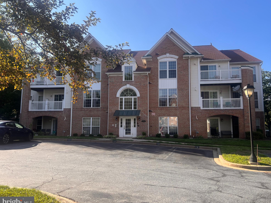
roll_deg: +0.2
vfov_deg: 51.4
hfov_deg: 65.3
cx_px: 141
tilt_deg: +6.5
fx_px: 211
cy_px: 102
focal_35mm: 27
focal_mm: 5.7
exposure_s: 1/1621
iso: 50
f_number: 1.5
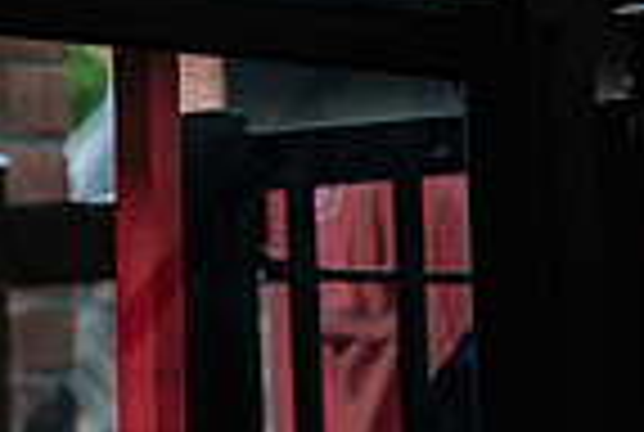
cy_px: -344
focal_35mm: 595
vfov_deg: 2.3
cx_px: -288
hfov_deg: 3.4
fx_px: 10666
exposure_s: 1/200
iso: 800
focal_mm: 98.2
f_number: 2.8
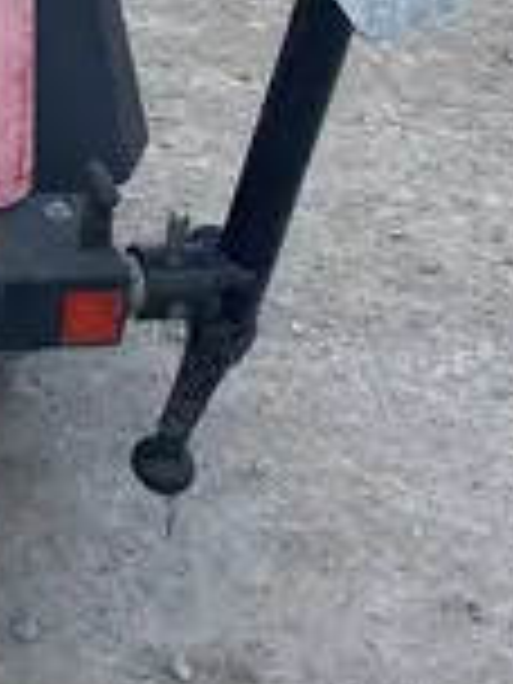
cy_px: -407
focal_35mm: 125
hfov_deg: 10.5
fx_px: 2470
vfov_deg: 14.5
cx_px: -630
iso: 32
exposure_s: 1/1927
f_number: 1.8
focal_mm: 4.25
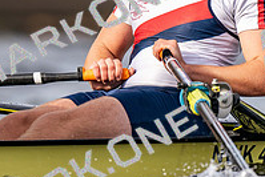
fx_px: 12869
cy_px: -38
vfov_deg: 0.8
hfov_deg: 1.2
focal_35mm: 1747
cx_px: 146
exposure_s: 1/2500
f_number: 4
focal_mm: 600
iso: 400
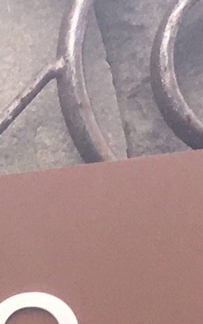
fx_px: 2466
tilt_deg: -3.2
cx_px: -626
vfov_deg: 6.8
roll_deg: -1.6
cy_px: 958
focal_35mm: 279
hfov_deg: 4.3
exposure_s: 1/155
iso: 25
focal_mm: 4.15
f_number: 2.2
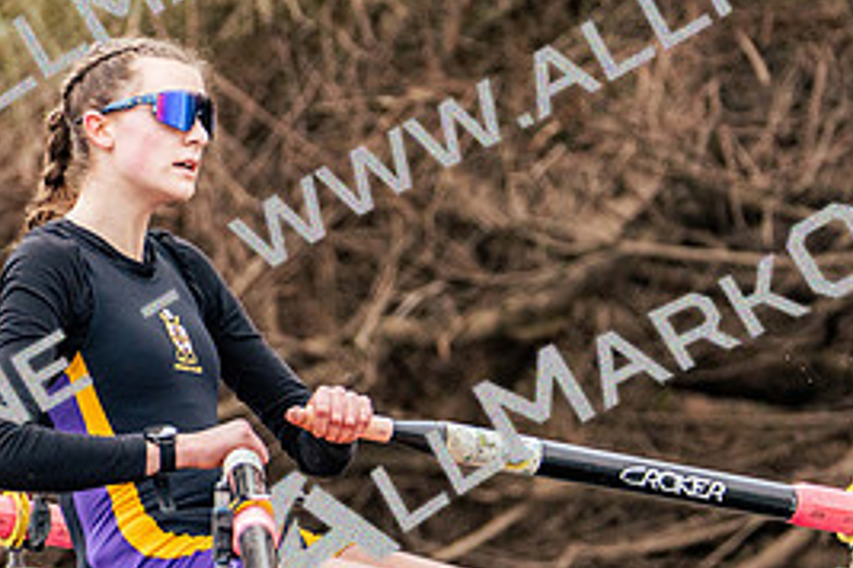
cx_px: -3
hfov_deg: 2.7
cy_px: 321
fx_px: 18149
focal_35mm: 766
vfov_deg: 1.8
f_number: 6.3
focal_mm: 353
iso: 3200
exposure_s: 1/2000
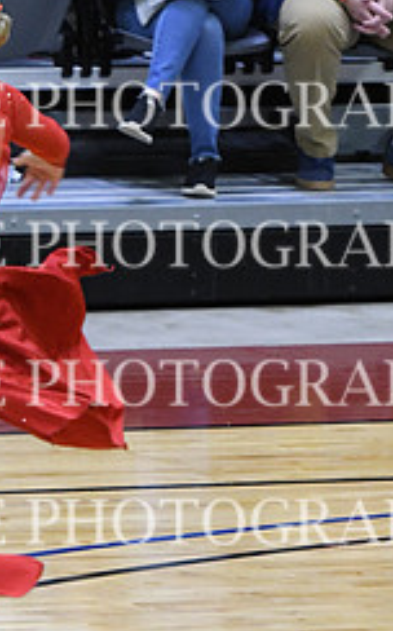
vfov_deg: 3.3
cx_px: 9
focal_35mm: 636
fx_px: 10925
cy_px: 453
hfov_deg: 2.1
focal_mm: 175
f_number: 3.5
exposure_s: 1/400
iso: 4000
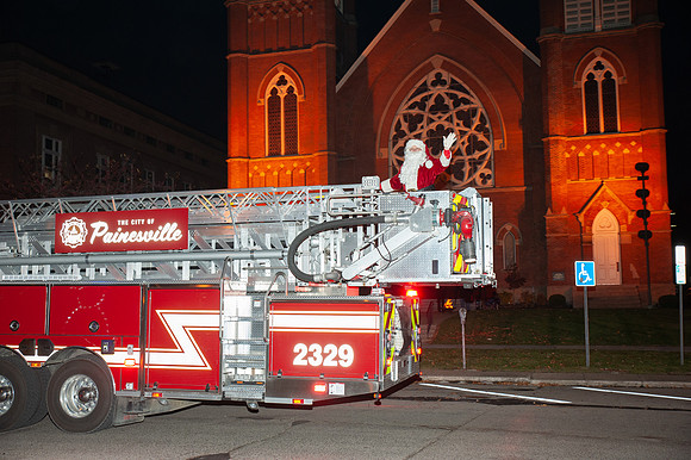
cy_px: 230
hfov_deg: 50.7
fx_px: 729
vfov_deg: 35.0
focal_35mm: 38
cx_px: 346
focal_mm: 38
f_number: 4.5
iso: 1000
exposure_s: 1/200
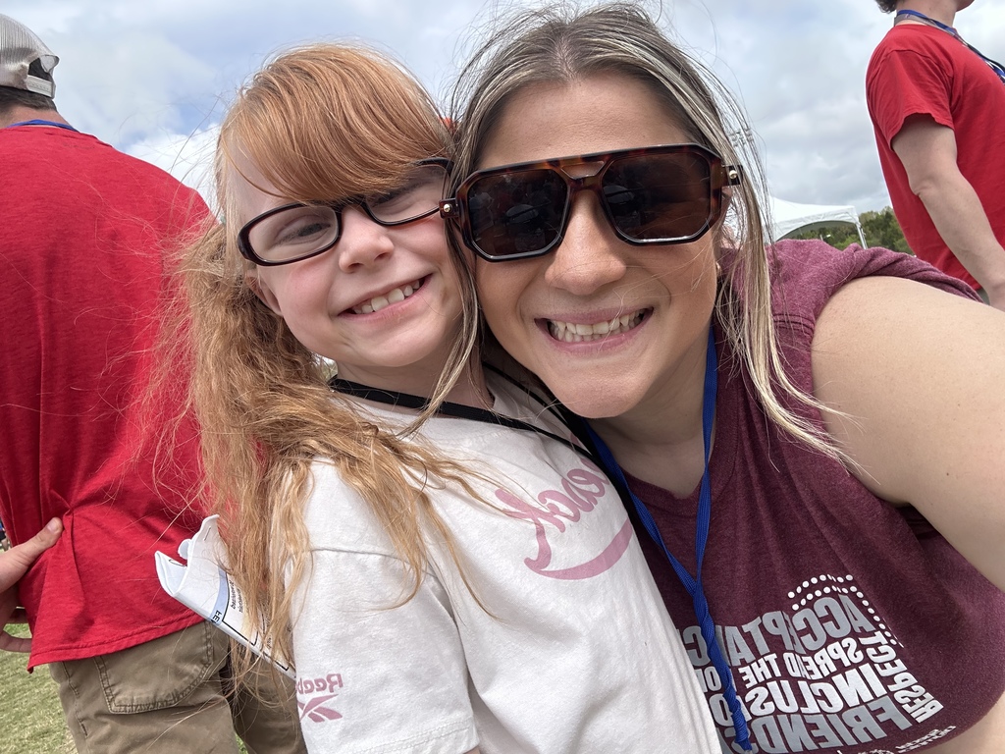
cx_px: 502
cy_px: 377
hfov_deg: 73.9
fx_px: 668
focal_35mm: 23
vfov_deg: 58.9
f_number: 1.9
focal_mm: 2.69
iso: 25
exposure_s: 1/831
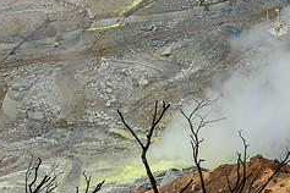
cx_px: 204
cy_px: 3
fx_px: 1023
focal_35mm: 127
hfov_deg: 16.1
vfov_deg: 10.7
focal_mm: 52
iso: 64
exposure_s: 1/125
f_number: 5.6
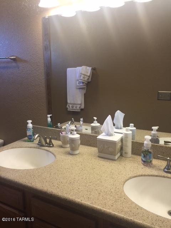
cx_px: 86
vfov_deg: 61.7
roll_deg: +0.3
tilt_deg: -10.4
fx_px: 191
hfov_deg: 48.2
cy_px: 114
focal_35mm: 29
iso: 32
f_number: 2.2
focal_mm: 4.15
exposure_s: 1/15
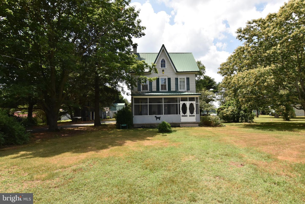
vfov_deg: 59.6
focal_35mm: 21
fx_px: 178
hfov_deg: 81.2
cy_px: 102
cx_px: 152
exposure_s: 1/640
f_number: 13
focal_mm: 14
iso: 640
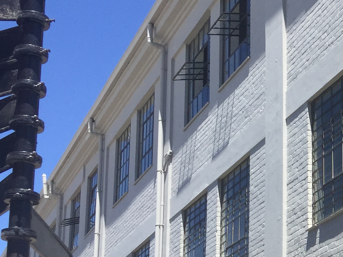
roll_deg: +2.6
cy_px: 254
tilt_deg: +13.2
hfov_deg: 21.3
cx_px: 471
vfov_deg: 17.8
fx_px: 802
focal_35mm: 81
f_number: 2.2
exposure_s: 1/1522
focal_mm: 4.15
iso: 32
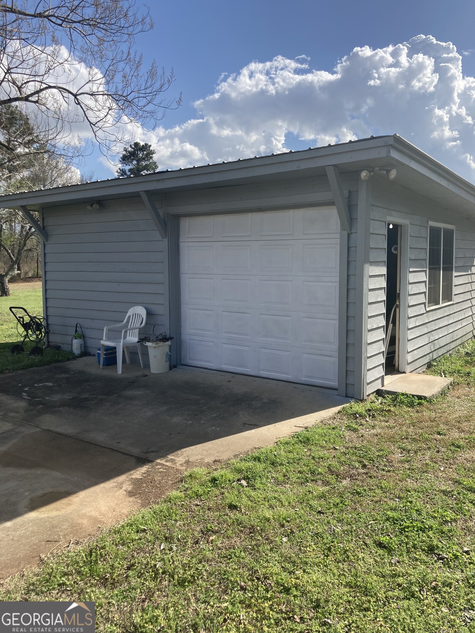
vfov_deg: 63.4
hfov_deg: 49.7
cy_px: 316
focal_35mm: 28
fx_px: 512
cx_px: 238
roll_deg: +0.3
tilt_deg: -6.1
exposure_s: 1/2114
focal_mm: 3.99
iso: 20
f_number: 1.8
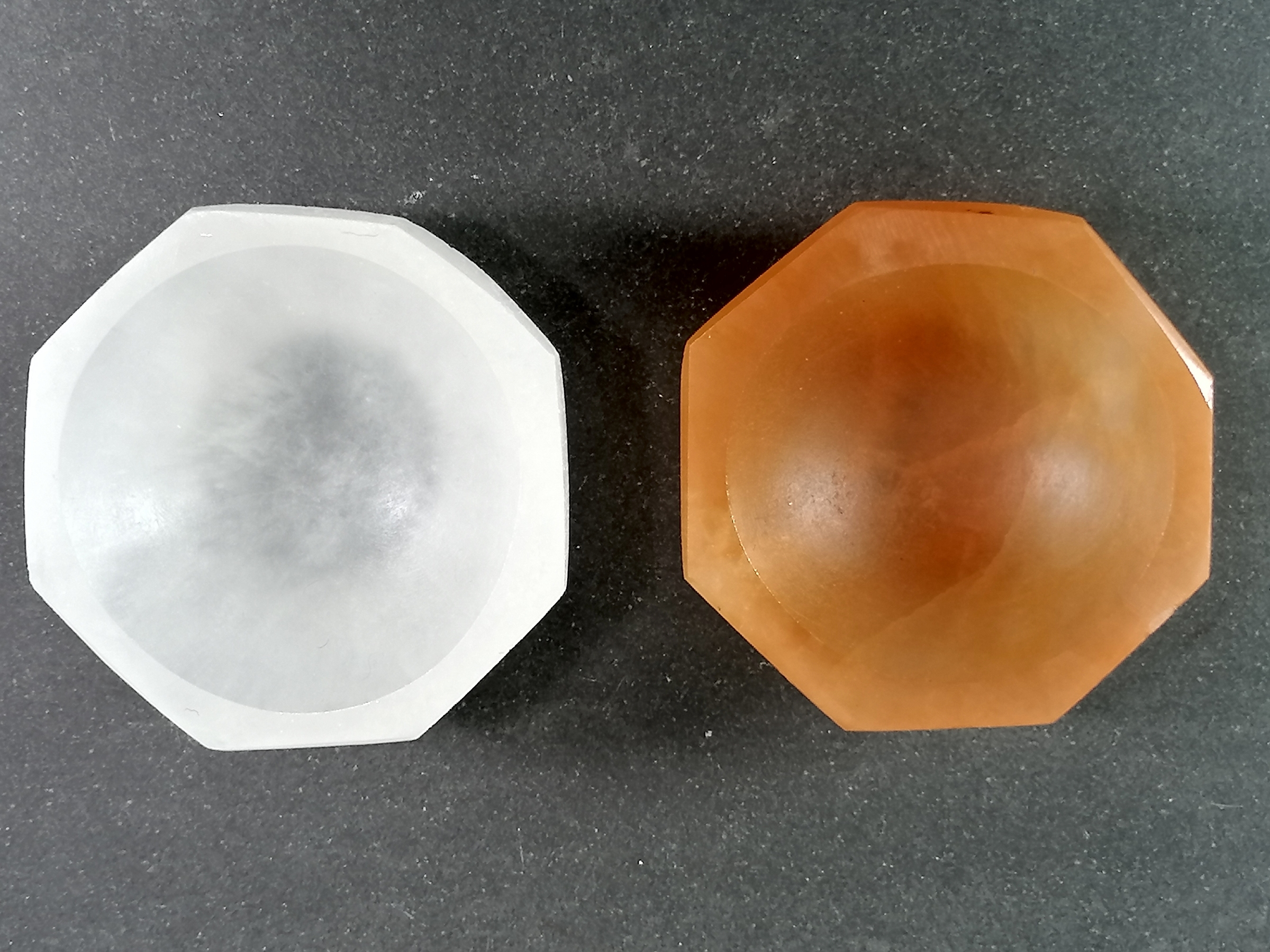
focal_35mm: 68
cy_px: 476
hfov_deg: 28.6
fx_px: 2495
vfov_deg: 21.6
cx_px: 635
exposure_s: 1/50
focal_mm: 4.75
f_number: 1.8
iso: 64
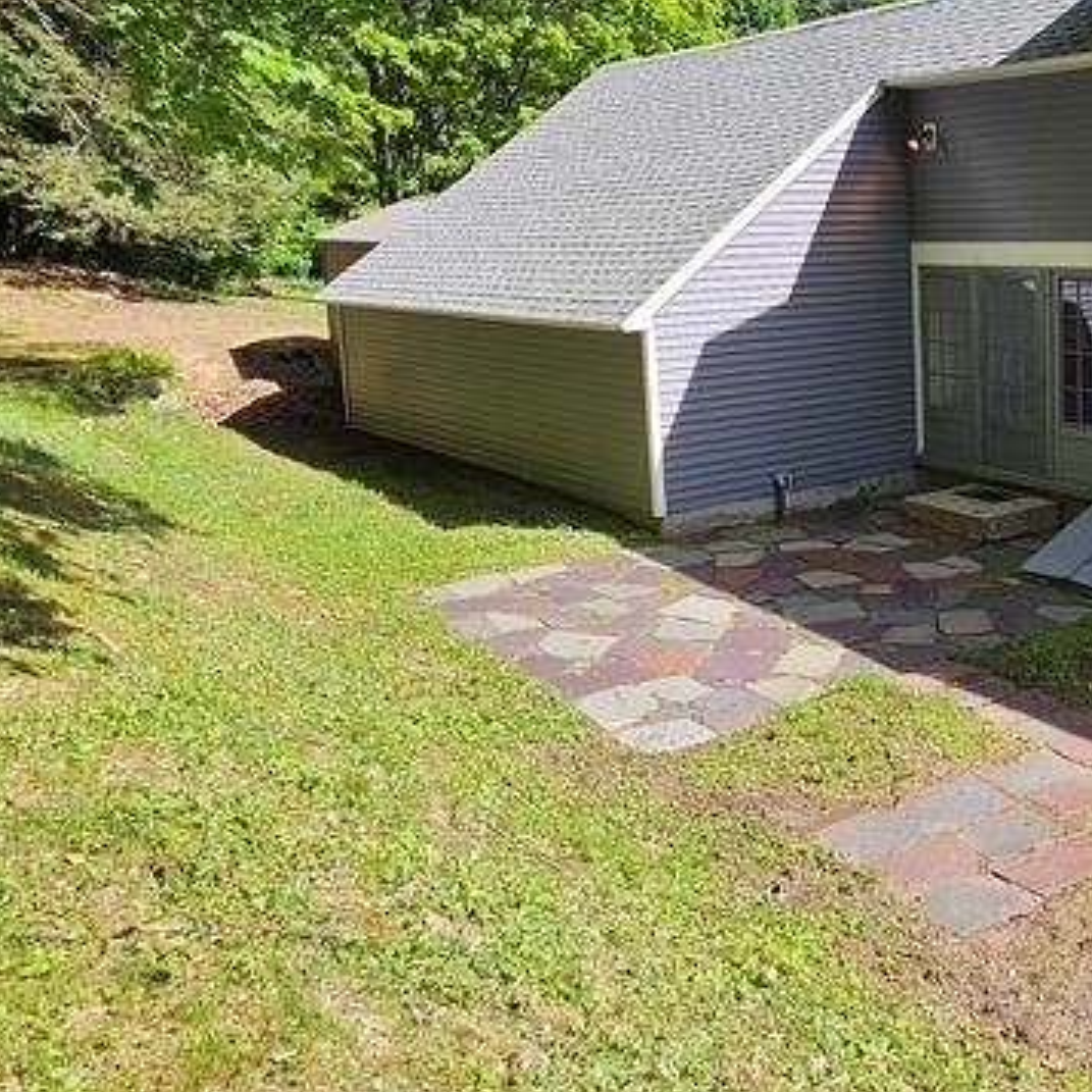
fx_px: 1178
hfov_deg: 44.7
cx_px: 1003
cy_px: 385
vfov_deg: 49.1
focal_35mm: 33
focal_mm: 2.2
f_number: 2.2
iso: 50
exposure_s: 1/1151
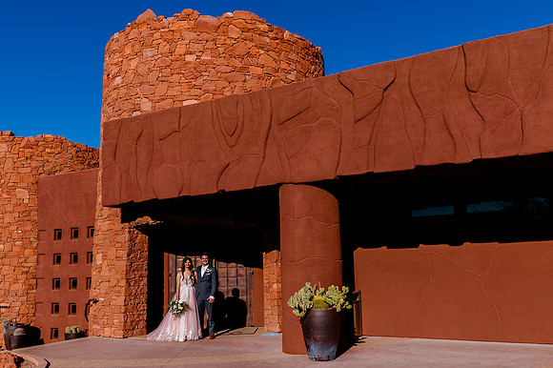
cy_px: 204
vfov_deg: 38.9
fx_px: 520
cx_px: 301
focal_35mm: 34
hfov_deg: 55.9
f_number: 8
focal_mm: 28
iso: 200
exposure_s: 1/640
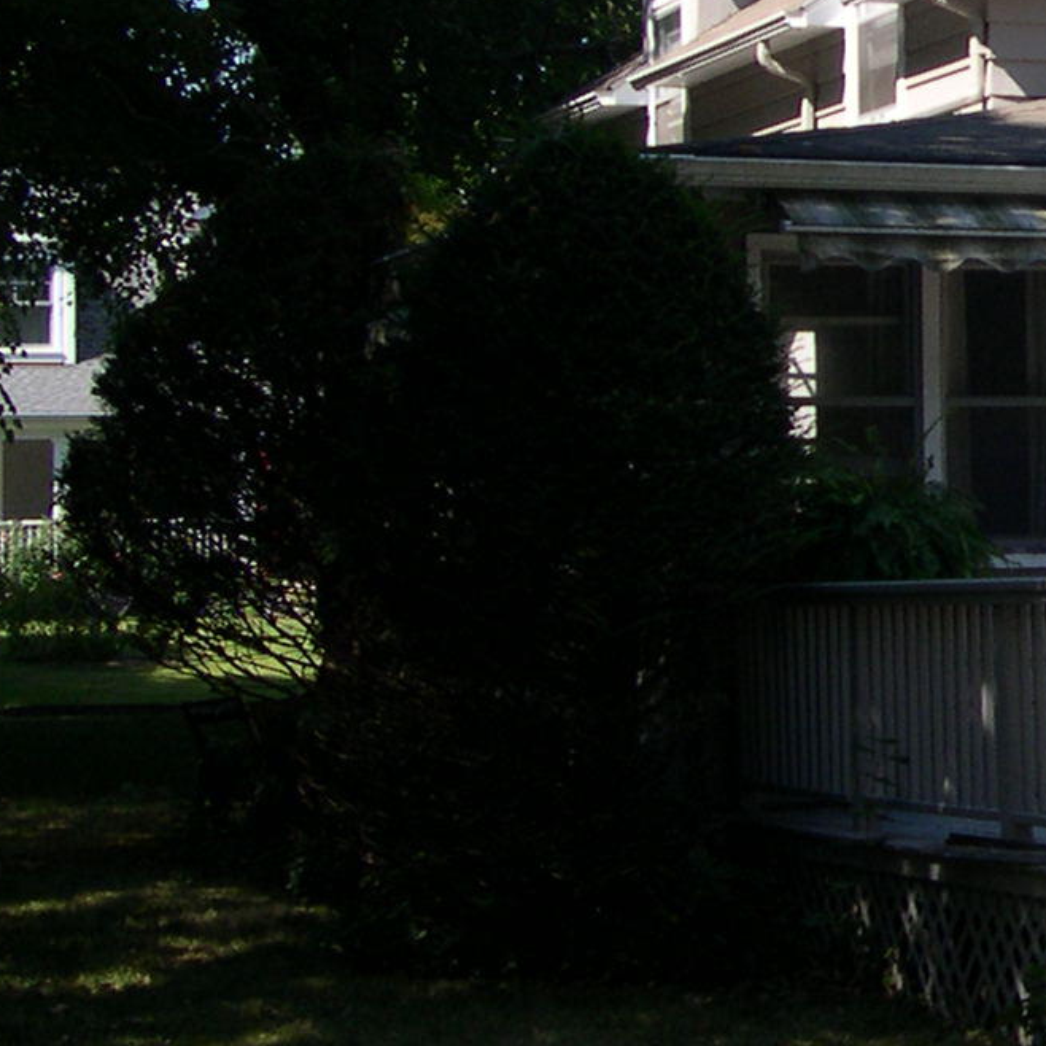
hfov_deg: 13.9
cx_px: 1655
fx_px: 3966
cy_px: 213
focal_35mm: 116
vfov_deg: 14.9
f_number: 7.6
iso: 100
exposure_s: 1/98.9
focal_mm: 8
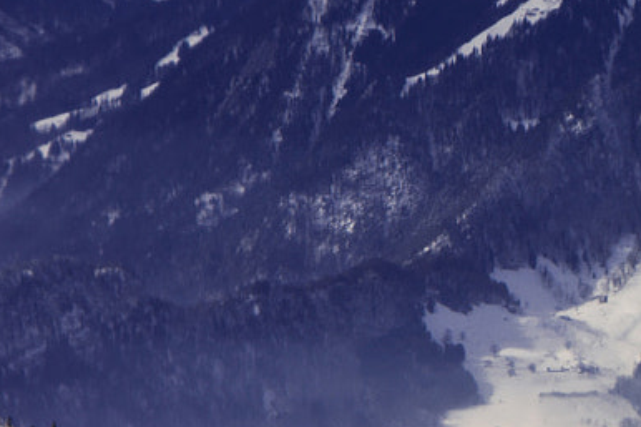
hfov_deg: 4.1
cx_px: 1285
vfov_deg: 2.8
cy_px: -52
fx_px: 8863
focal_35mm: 498
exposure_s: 1/40
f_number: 18
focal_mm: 80
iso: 100
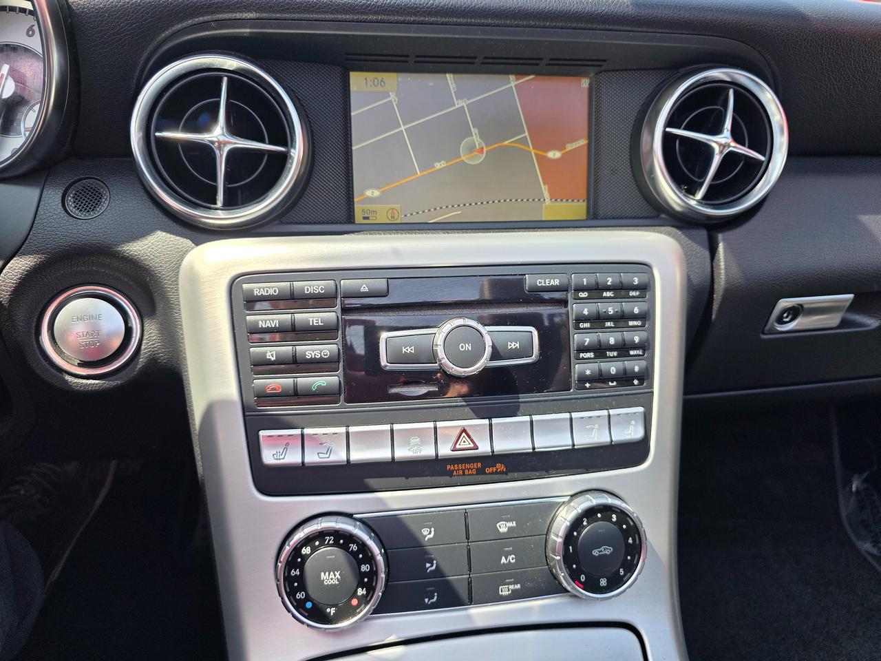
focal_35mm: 23
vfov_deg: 58.9
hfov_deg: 73.9
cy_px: 330
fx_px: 585
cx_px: 440
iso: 12
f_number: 1.7
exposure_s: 1/114
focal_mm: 6.3
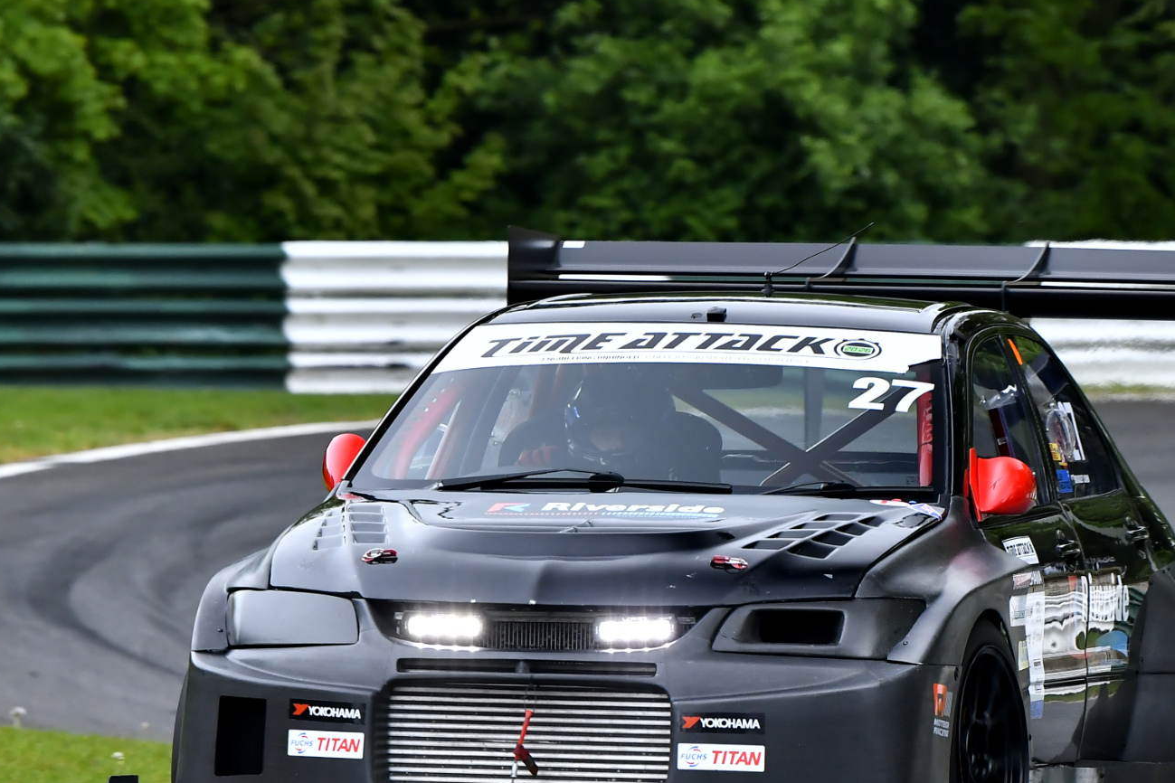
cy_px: 512
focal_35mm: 462
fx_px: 15078
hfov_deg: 4.5
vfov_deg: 3.0
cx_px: 661
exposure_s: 1/400
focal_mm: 200
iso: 1000
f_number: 5
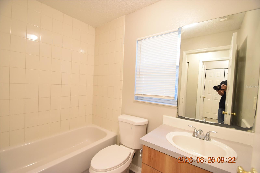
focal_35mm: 15
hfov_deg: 100.4
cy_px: 86
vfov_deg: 77.3
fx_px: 108
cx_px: 130
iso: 1800
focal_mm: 10
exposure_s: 1/60
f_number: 3.5
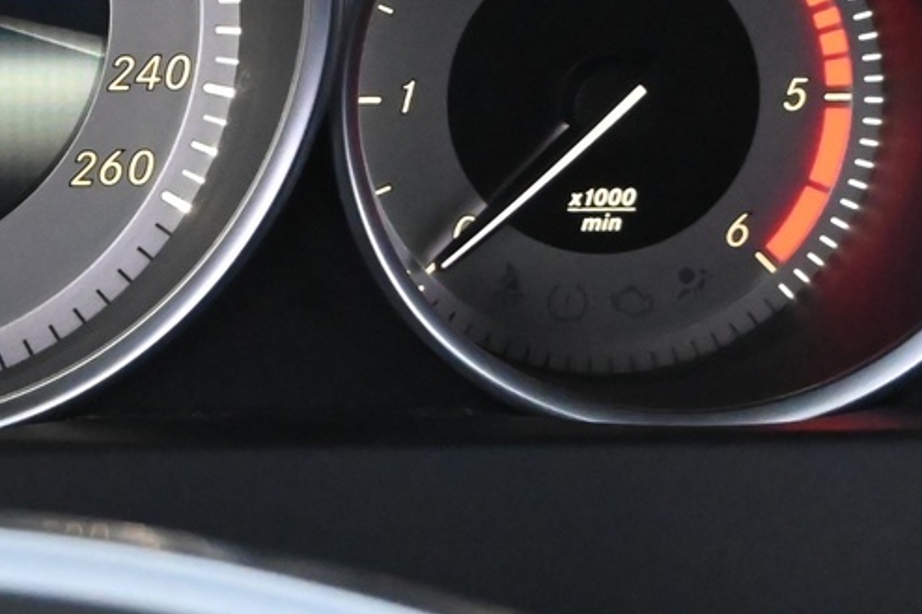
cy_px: 13
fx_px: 3084
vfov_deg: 11.3
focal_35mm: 120
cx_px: -147
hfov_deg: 16.4
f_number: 4.5
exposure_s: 1/40
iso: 6400
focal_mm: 24.5
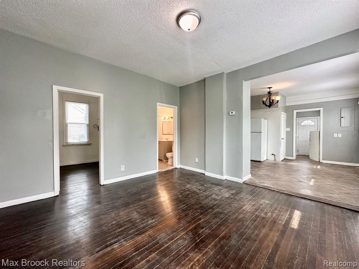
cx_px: 180
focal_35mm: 14
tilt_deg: -0.5
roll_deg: +0.0
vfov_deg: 85.7
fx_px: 145
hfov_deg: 102.1
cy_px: 134
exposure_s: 1/120
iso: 200
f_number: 2.2
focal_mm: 2.22
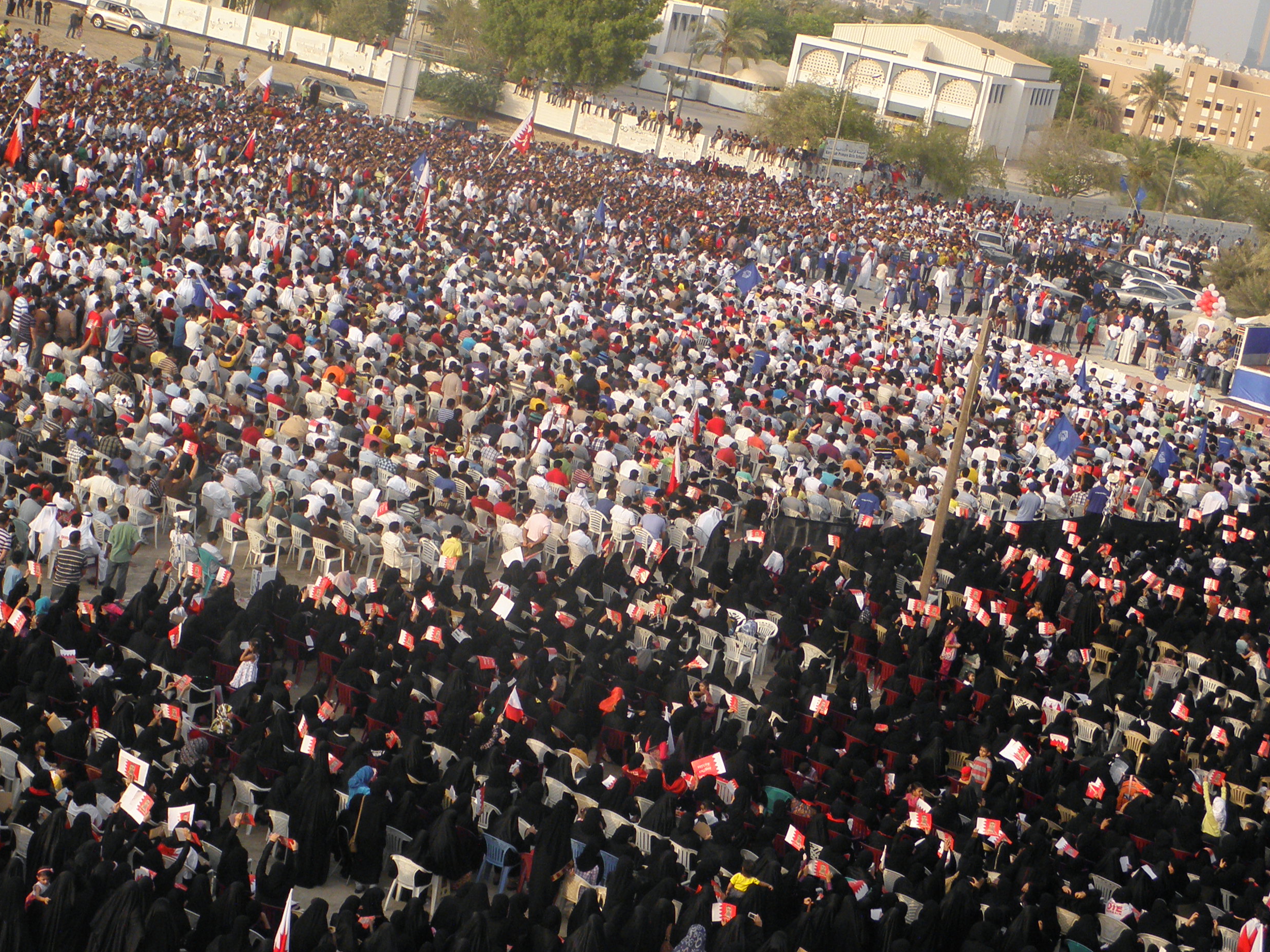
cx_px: 486
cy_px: 337
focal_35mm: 71
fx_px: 2605
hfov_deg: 27.3
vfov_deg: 20.7
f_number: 3.9
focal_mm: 7.9
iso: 100
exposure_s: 1/320
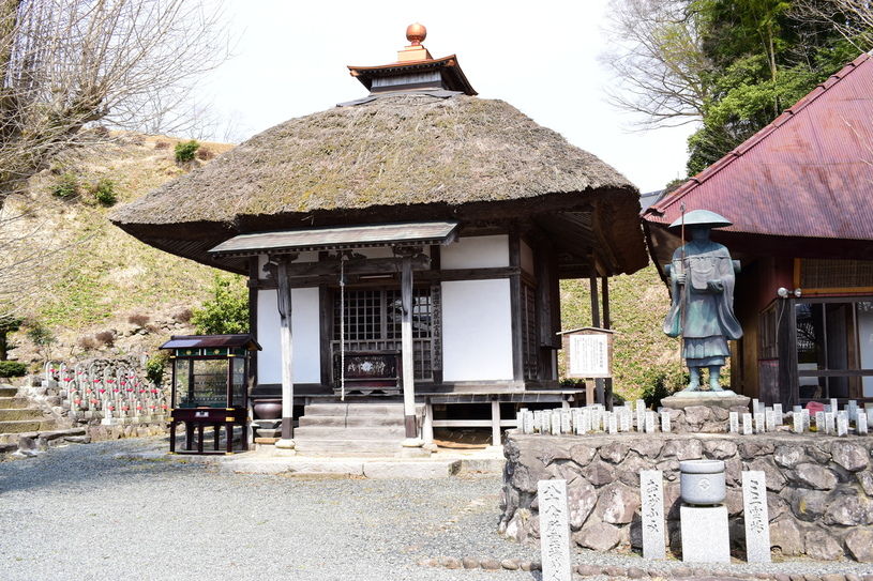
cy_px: 290
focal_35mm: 36
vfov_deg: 36.9
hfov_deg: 53.1
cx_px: 436
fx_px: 873
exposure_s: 1/200
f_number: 7.1
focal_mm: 24
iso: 125
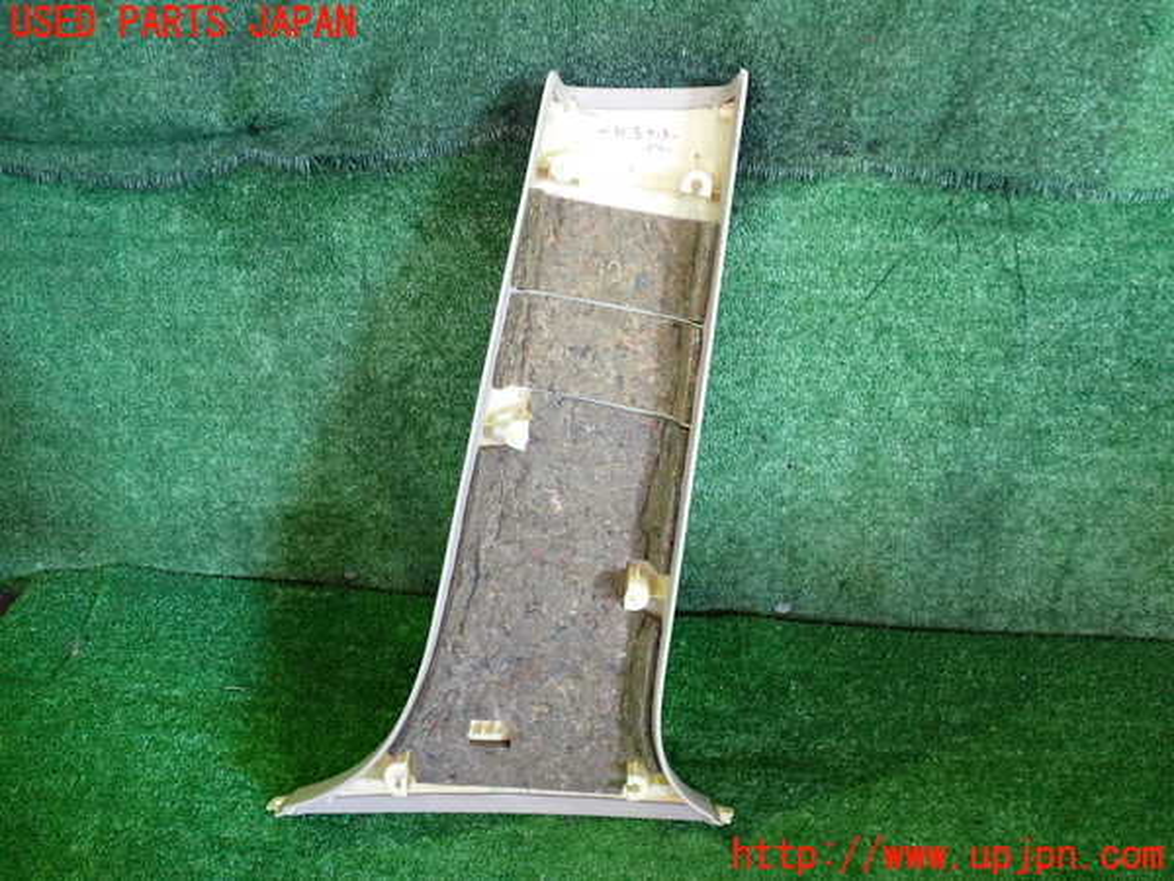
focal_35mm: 30
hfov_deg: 60.0
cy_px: 440
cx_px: 587
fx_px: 1017
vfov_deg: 46.8
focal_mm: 5.4
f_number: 2.3
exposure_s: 1/30
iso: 500
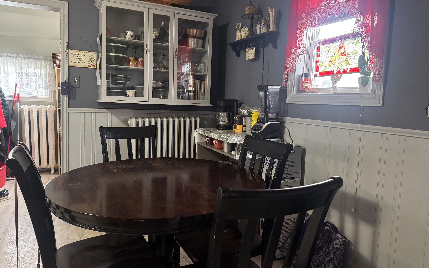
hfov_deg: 70.4
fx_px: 304
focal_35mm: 26
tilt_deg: -4.3
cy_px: 124
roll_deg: -3.0
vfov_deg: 47.6
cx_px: 214
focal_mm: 6.76
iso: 800
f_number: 1.78
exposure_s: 1/40
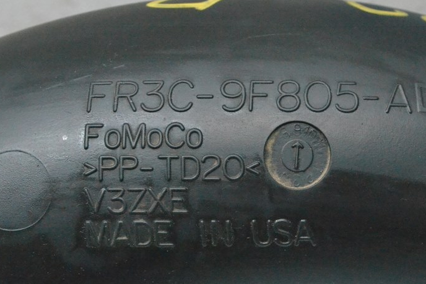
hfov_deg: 16.7
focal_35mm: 123
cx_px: 269
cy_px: 161
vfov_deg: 11.2
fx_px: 1453
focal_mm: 55
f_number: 9
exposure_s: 1/160
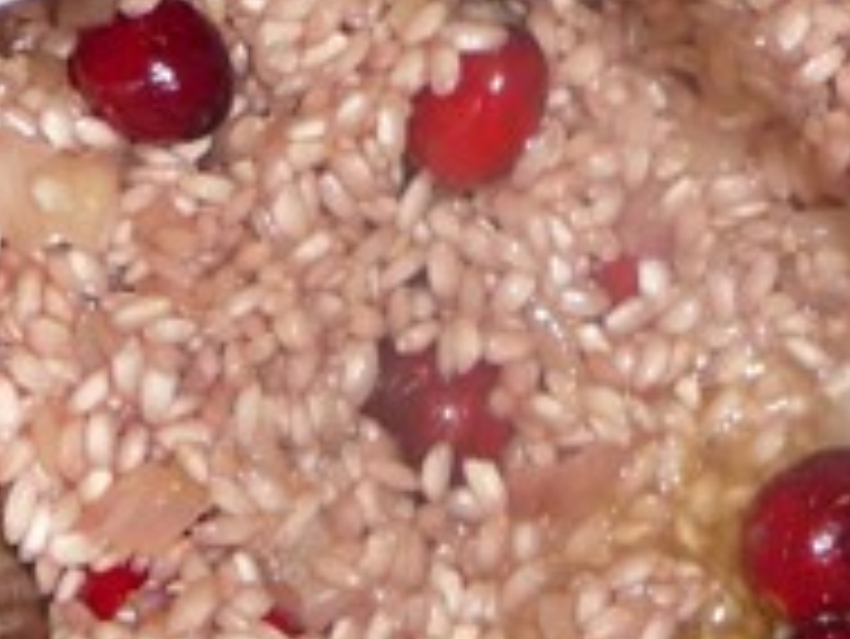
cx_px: 899
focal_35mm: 115
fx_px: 2826
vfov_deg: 12.2
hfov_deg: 16.7
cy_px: -351
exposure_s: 1/30
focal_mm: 5.6
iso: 100
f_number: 3.6
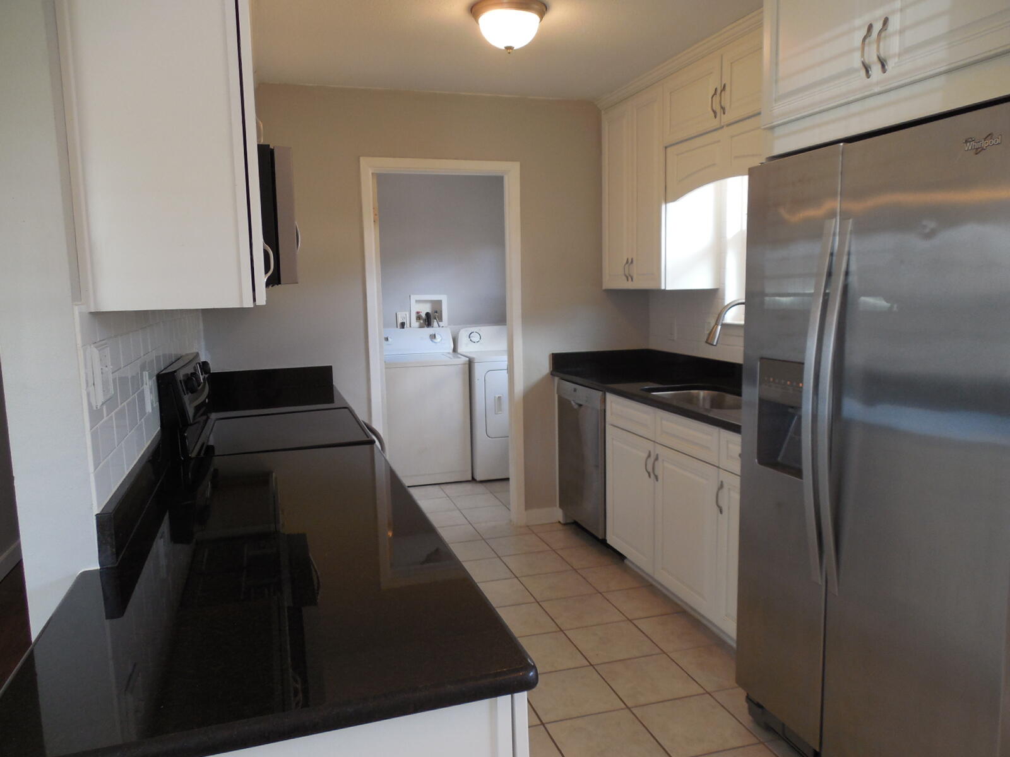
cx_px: 505
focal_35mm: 25
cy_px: 378
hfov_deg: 69.4
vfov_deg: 54.9
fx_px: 729
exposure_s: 1/30
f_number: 3.3
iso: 160
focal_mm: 4.5
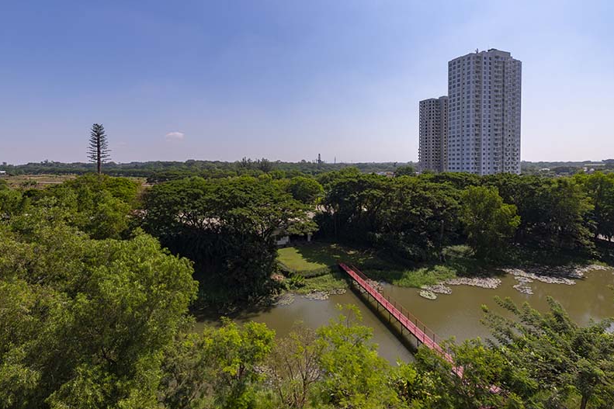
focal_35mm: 17
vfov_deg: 70.0
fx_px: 290
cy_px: 172
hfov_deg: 93.2
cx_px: 290
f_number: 11
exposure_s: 1/200
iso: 100
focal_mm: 14
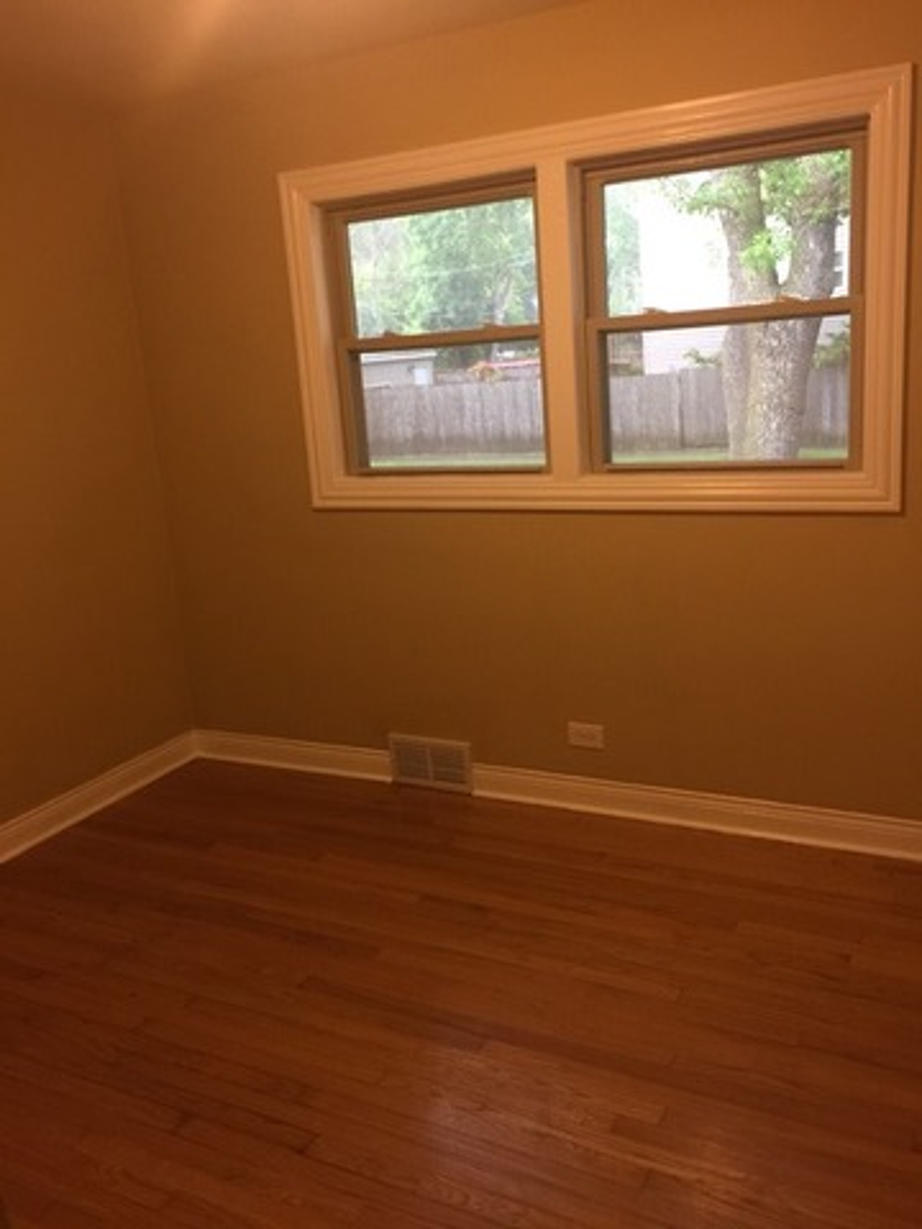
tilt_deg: -13.2
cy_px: 614
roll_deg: +5.6
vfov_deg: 61.7
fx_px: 1030
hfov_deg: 48.2
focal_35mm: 29
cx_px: 461
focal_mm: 4.15
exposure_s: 1/15
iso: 80
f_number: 2.2
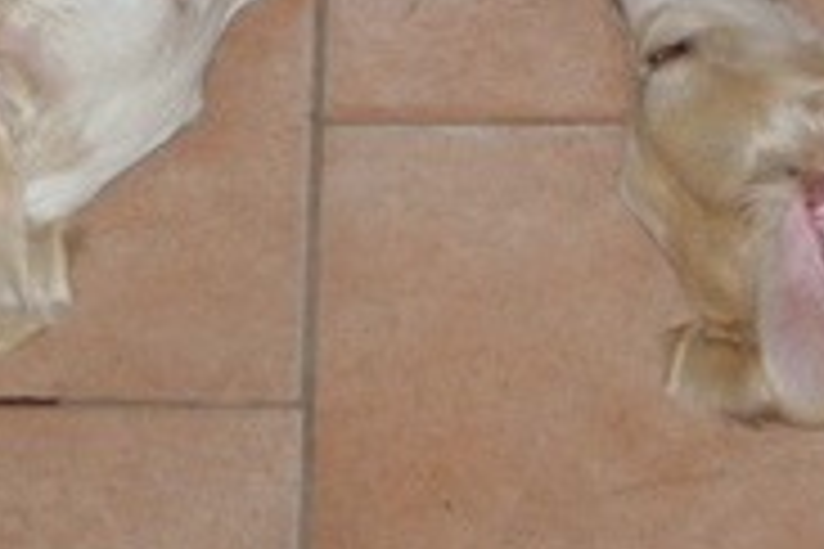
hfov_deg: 11.3
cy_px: -238
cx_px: 396
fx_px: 4182
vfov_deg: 7.4
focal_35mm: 183
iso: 400
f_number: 4.5
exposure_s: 1/60
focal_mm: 35
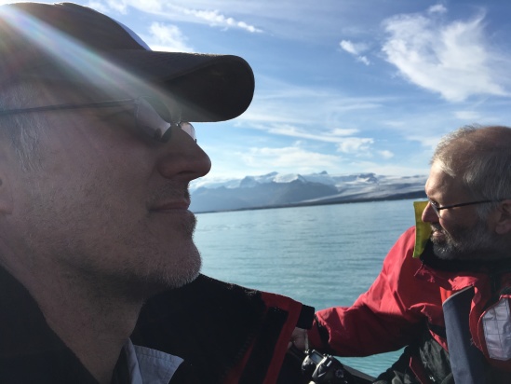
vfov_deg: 48.2
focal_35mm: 29
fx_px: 428
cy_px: 192
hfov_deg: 61.6
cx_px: 256
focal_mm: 4.15
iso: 25
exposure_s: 1/2653
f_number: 2.2
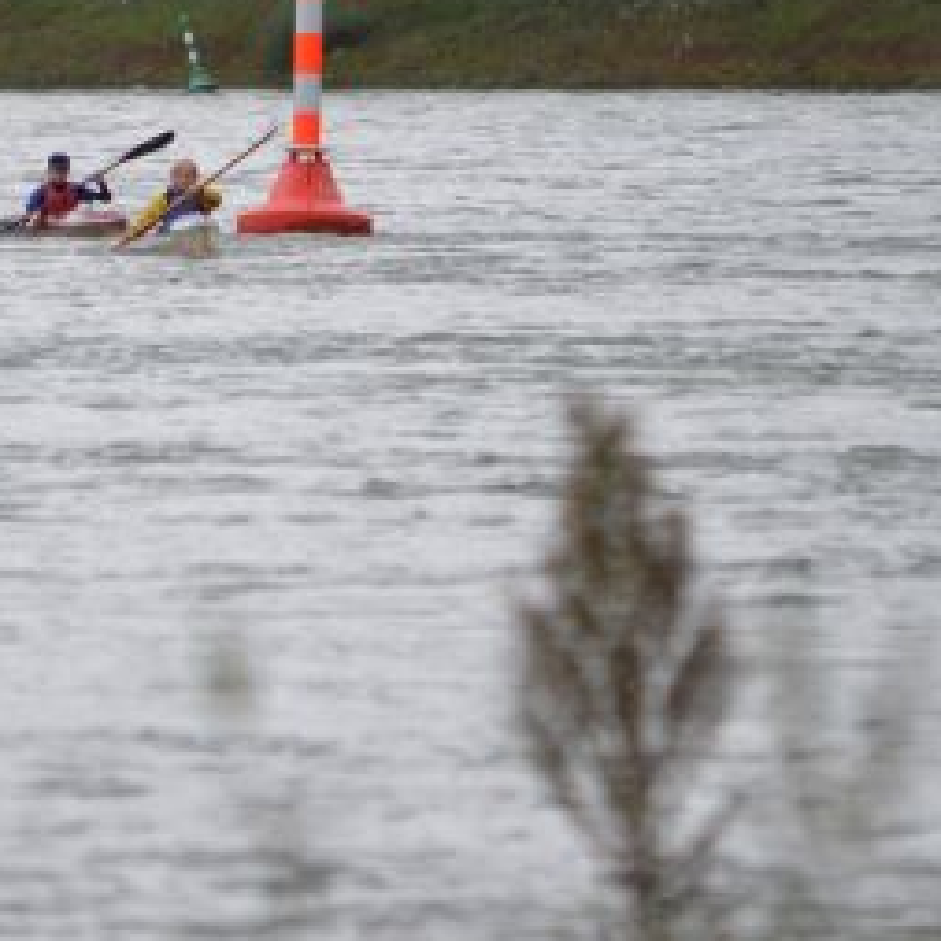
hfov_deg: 2.2
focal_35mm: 800
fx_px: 24604
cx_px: 130
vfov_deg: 2.2
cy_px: 185
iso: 200
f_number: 6.3
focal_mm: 200
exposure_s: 1/640
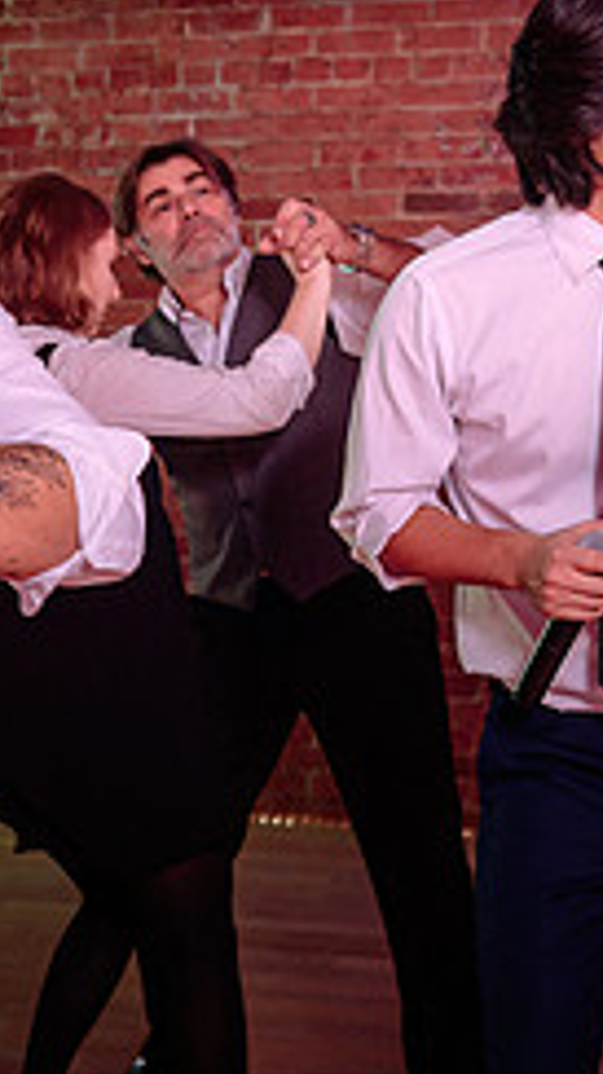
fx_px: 2562
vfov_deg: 23.7
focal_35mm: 90
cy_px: 536
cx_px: 24
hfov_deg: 13.3
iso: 1000
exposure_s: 1/125
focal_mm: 32
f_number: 3.5
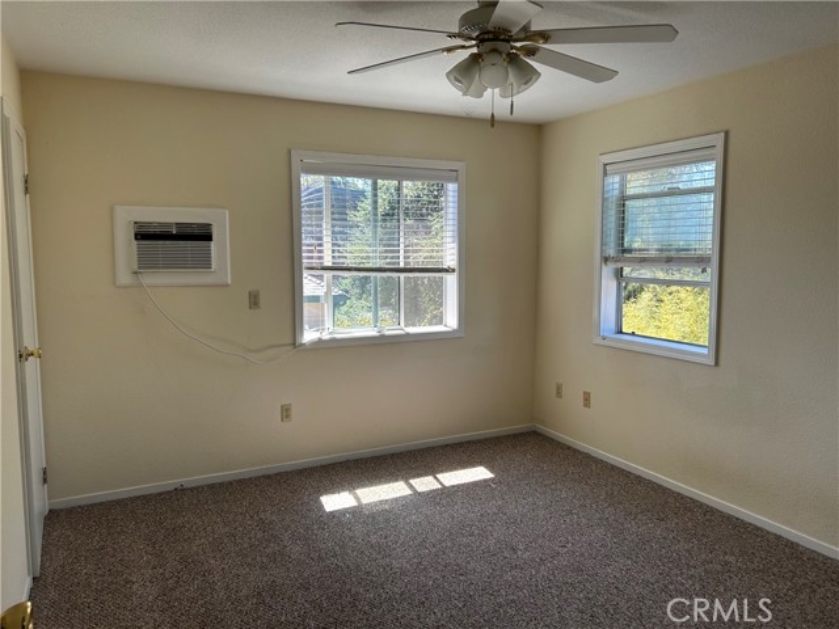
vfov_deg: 53.1
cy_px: 314
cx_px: 420
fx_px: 630
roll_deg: +0.2
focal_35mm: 26
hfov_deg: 67.3
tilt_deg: -5.3
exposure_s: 1/218
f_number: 1.5
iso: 40
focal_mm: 5.7
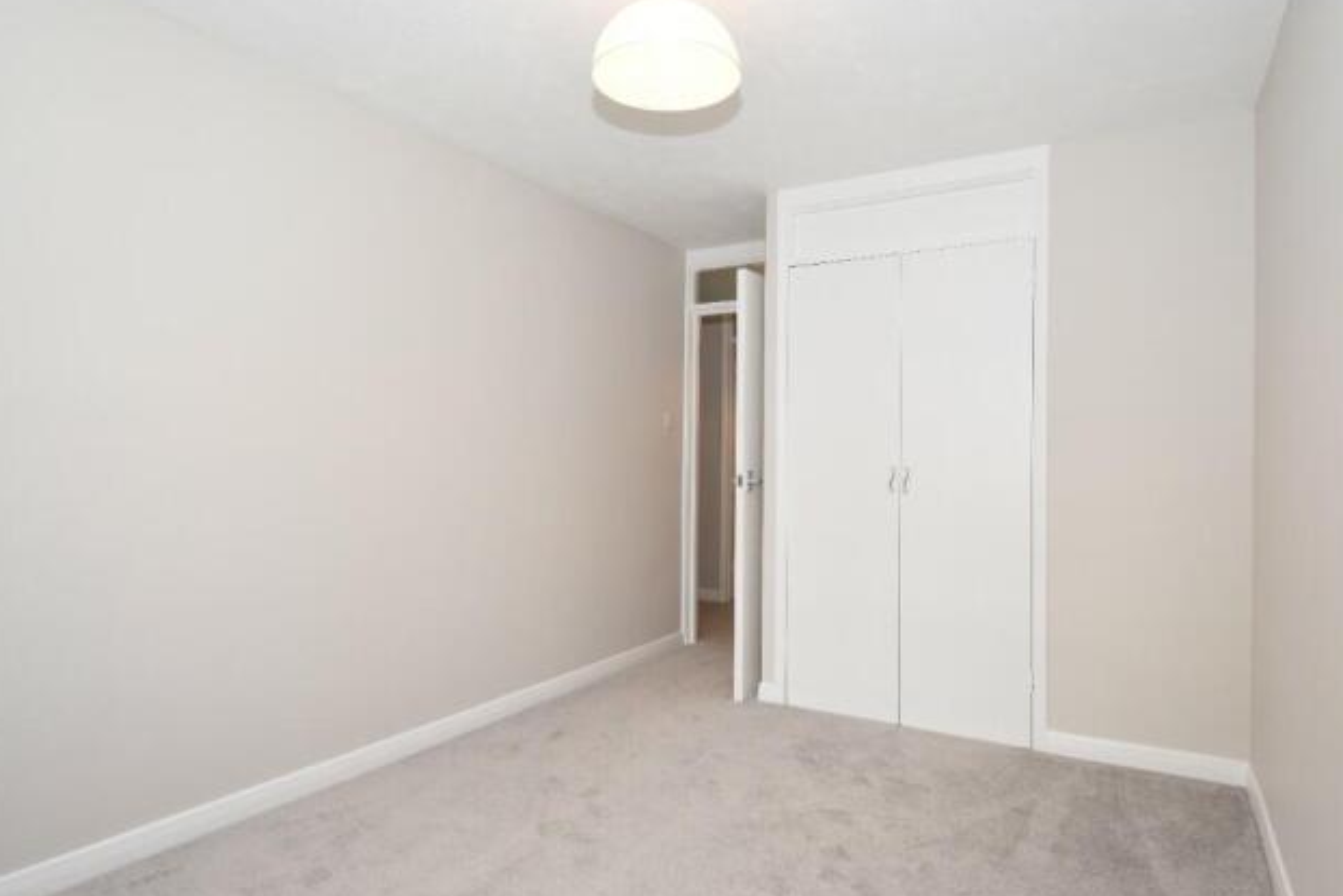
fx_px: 766
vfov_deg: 60.7
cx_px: 694
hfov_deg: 82.5
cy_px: 444
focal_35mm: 21
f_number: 5
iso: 800
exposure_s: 1/100
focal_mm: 13
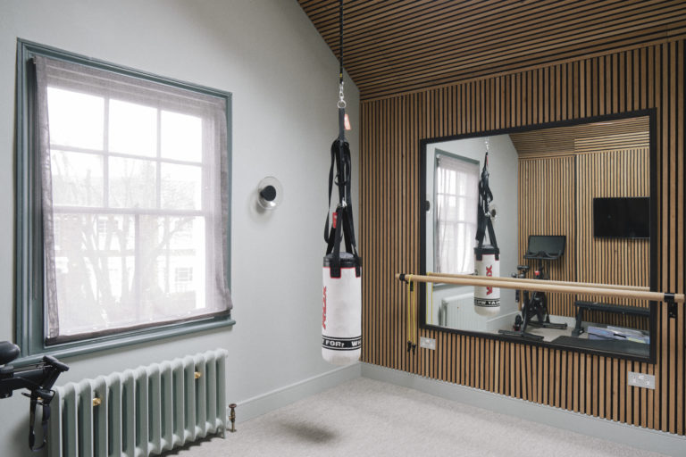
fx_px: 457
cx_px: 343
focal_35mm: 24
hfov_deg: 73.7
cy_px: 228
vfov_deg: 53.1
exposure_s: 2.5
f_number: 11
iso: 200
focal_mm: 16
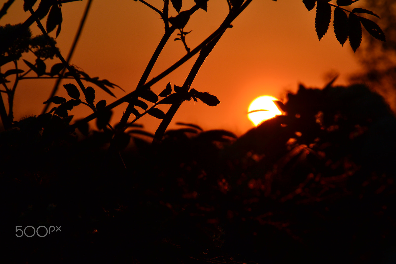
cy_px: 132
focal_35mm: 300
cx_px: 198
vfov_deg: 4.6
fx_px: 3299
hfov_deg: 6.9
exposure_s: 1/640
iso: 100
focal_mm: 200
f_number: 11
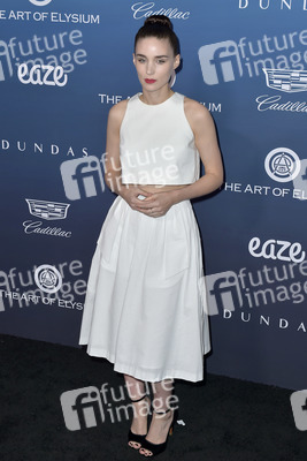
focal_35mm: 48
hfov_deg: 28.1
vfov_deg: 41.1
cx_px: 154
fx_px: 613
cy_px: 230
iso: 250
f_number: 5.6
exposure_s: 1/250
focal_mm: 48
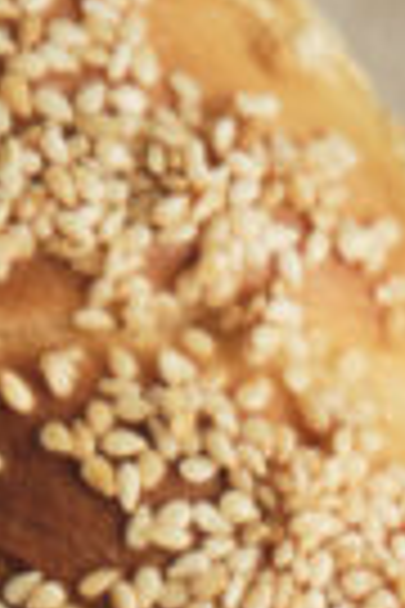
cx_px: 920
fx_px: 12200
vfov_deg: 2.8
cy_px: 1603
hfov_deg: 1.9
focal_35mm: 723
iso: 250
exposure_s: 1/15
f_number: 2.8
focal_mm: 63.4
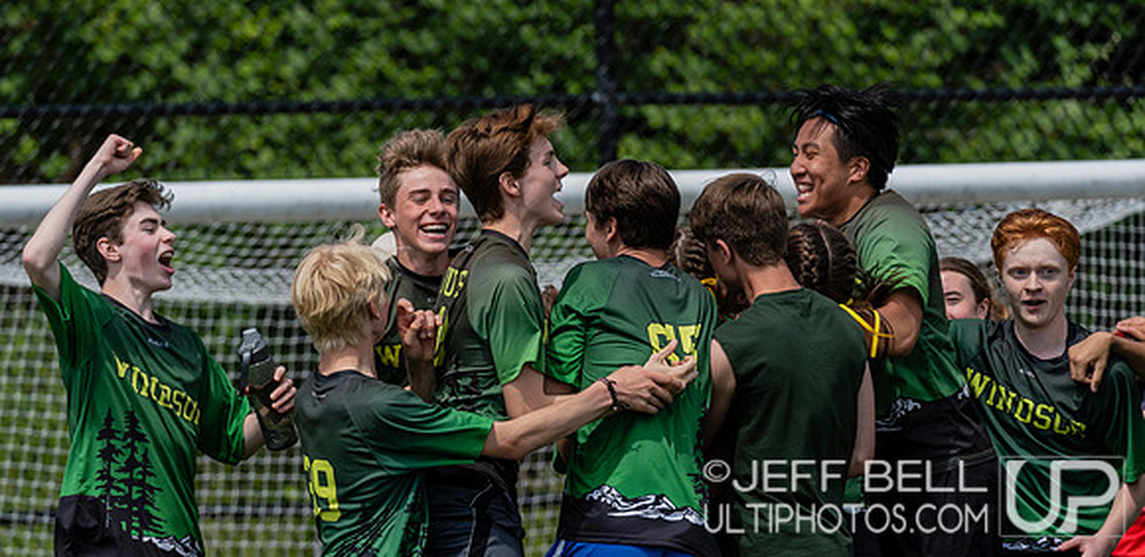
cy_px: 302
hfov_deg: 4.4
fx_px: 14978
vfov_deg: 2.1
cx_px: 572
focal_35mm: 509
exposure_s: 1/1600
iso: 220
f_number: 4
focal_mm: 310
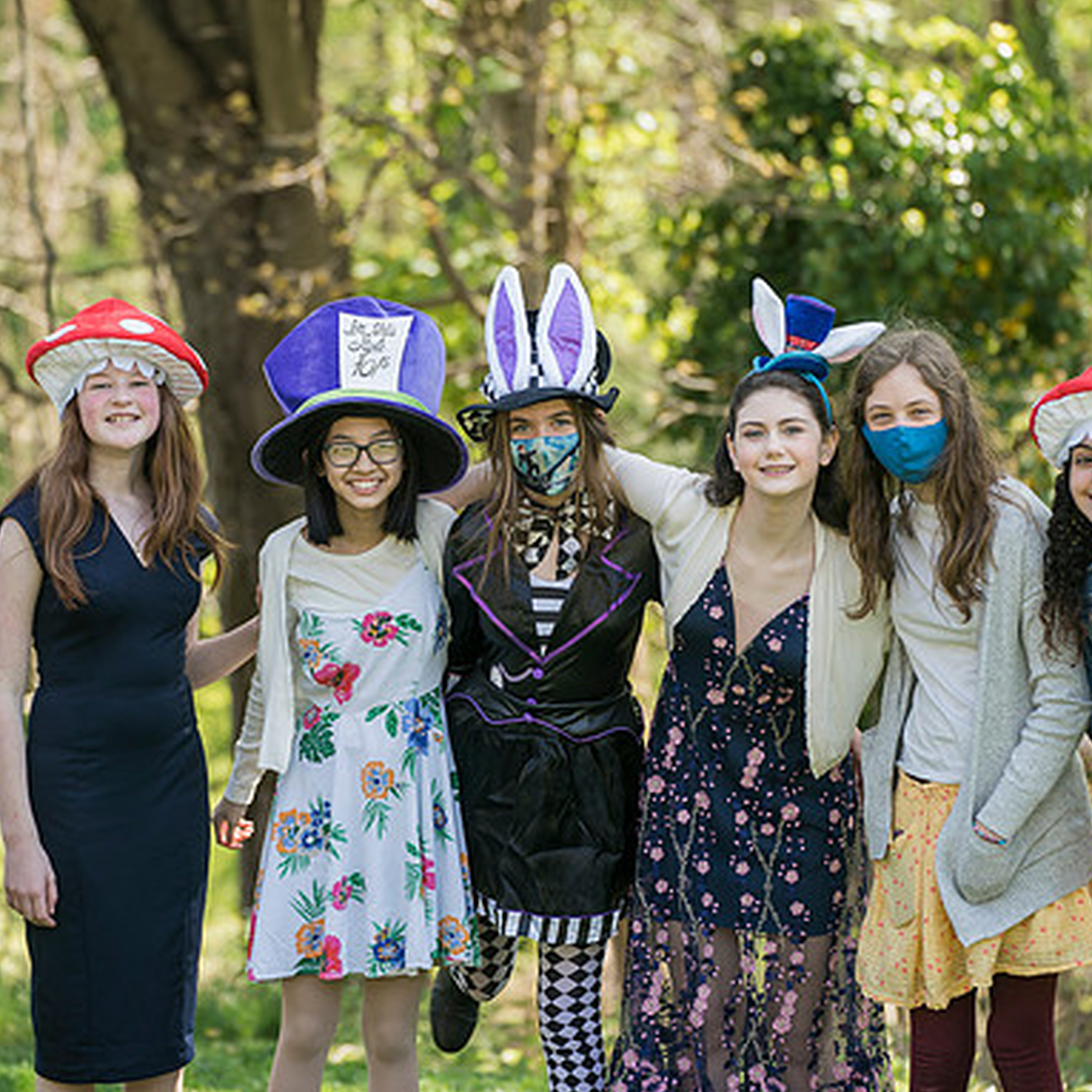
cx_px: 613
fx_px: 5461
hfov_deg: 11.4
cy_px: 549
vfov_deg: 11.4
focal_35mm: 153
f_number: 3.2
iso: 100
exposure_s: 1/320
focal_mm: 119
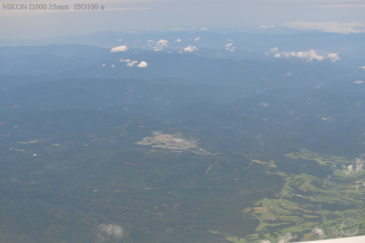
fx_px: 532
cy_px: 122
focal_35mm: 52
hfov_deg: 37.9
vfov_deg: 25.8
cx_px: 182
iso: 100
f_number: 3.5
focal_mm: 35
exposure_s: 1/250
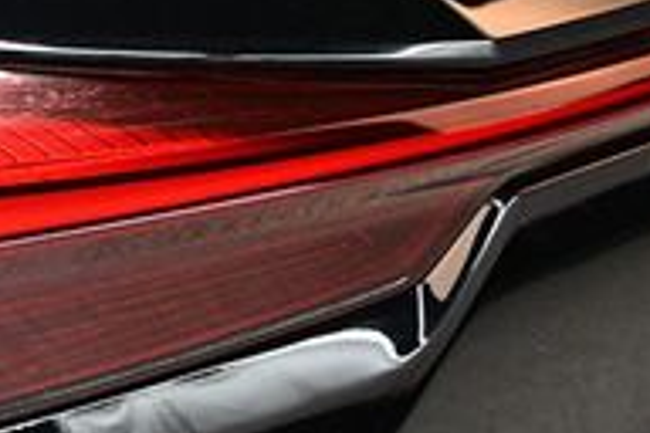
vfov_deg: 10.5
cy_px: 318
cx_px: -227
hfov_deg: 15.0
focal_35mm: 130
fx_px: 2347
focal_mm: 26
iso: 3200
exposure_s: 1/80
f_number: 3.8
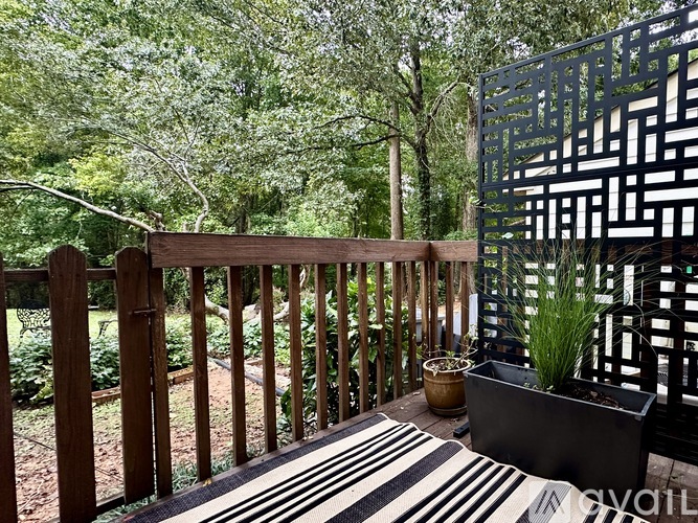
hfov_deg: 102.1
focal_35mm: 14
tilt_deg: -2.1
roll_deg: +0.5
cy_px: 262
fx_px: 282
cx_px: 349
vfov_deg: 85.7
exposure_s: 1/99
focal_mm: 2.22
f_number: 2.2
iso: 250
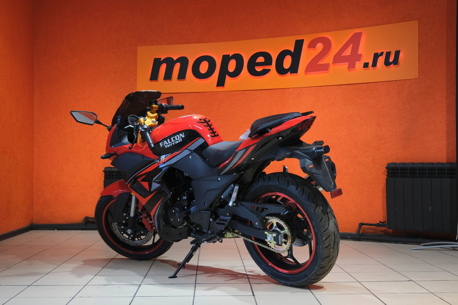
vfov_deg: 29.2
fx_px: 585
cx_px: 229
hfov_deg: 42.7
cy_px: 152
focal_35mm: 46
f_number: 4
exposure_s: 1/100
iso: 1250
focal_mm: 30.8
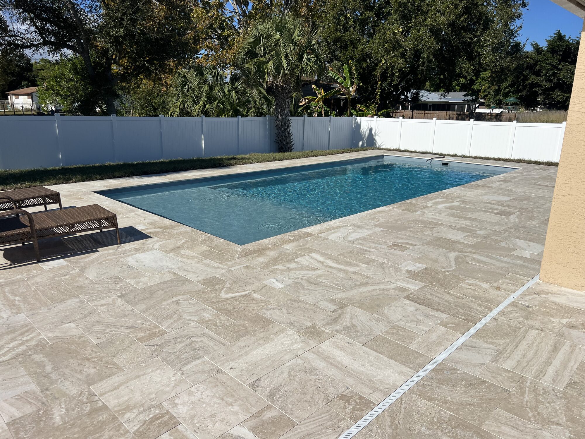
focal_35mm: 26
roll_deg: -0.9
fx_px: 439
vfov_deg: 53.1
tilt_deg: -16.0
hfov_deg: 67.3
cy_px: 220
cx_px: 292
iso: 50
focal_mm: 5.7
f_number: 1.5
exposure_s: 1/11364
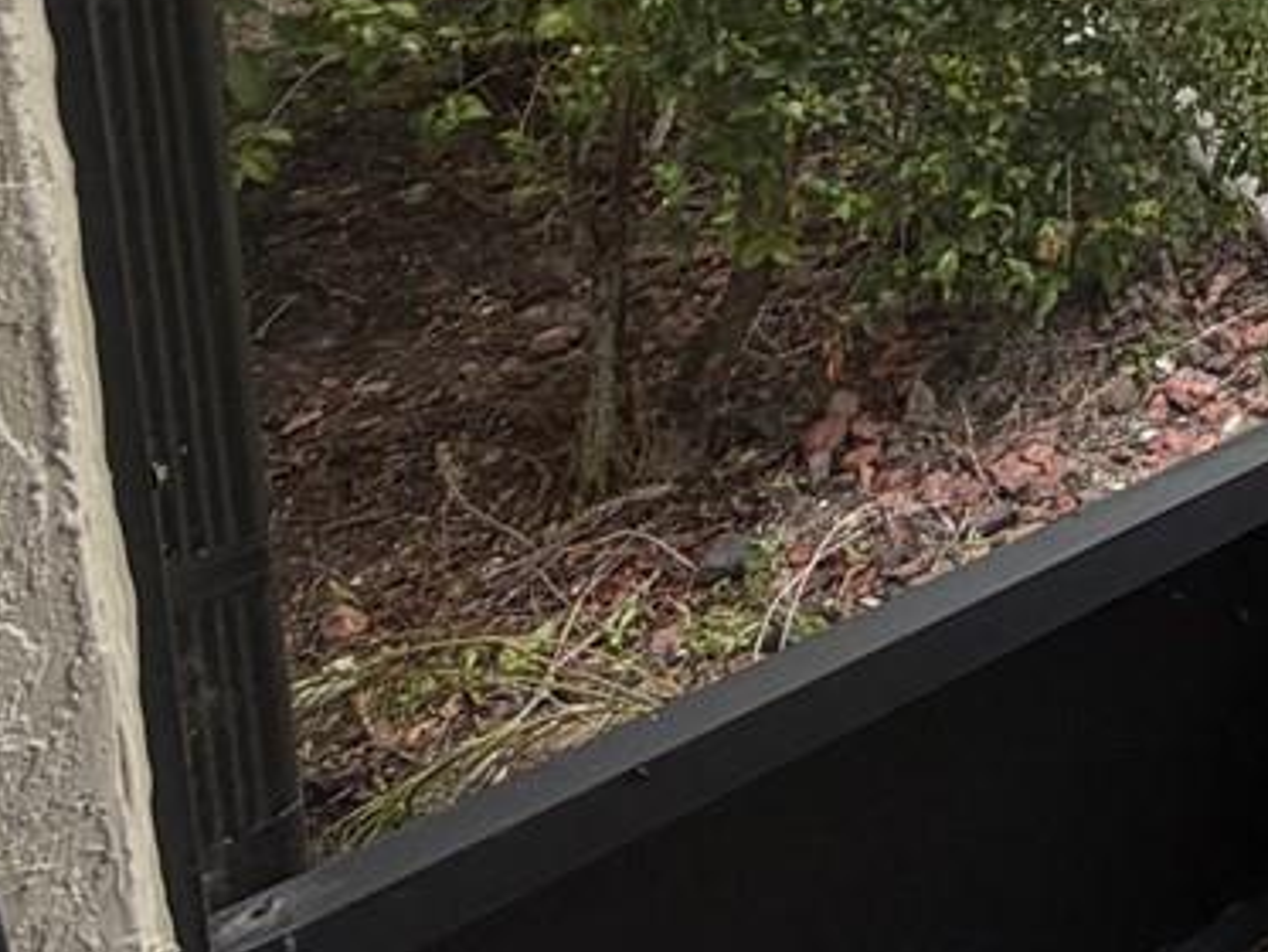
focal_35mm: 60
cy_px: -734
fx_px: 2199
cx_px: 2145
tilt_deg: -6.0
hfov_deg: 22.5
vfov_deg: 19.0
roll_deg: +0.9
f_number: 2.2
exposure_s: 1/770
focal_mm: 2.22
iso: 32
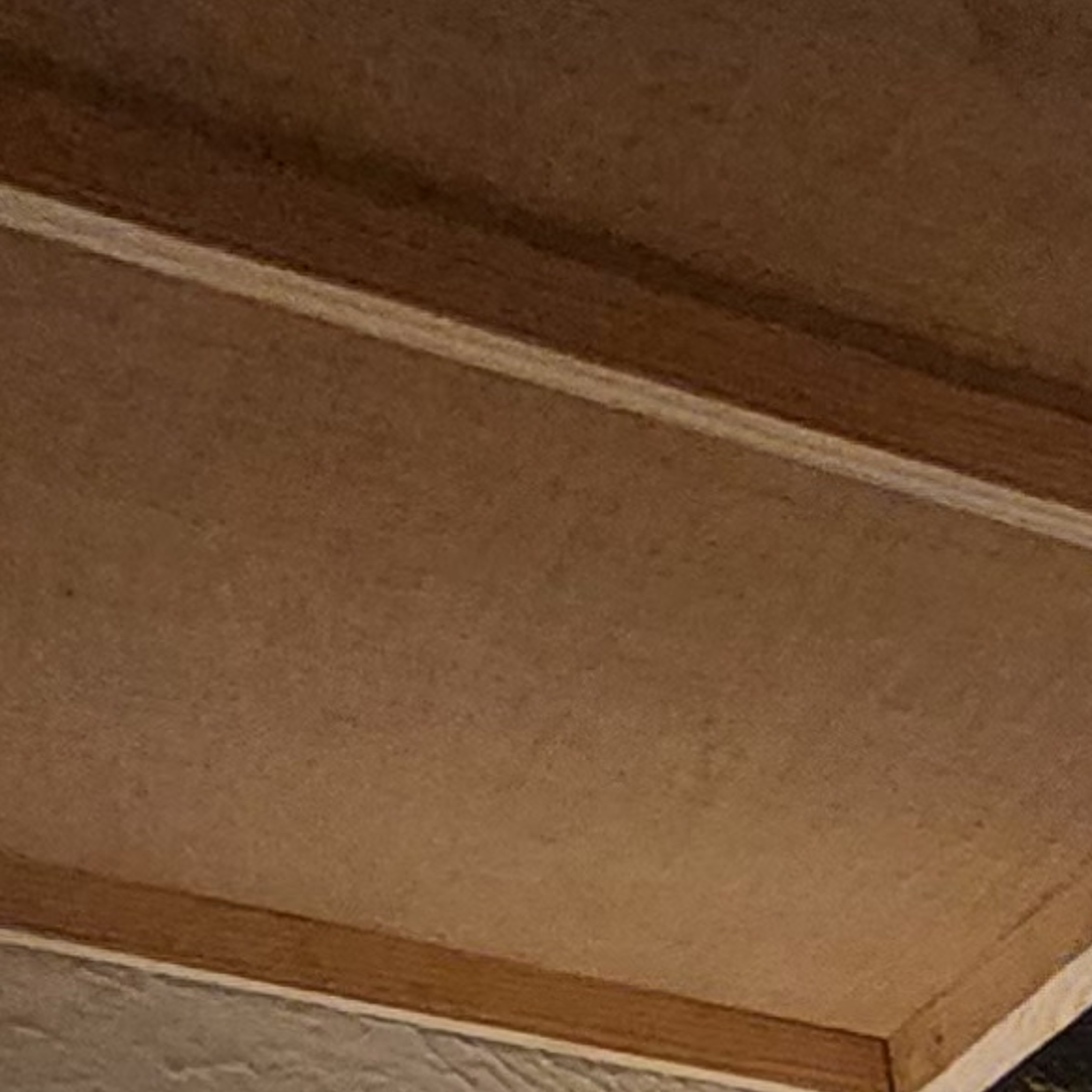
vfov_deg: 14.5
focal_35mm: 79
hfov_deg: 11.1
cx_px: 3392
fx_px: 2820
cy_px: 2614
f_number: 2.2
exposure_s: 1/25
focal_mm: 2.2
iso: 640
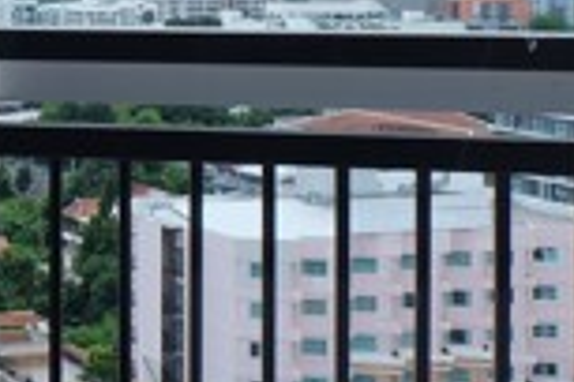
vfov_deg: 14.2
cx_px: -454
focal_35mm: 94
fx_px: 1499
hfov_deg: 17.6
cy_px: -49
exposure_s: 1/350
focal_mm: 16
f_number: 9
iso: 400
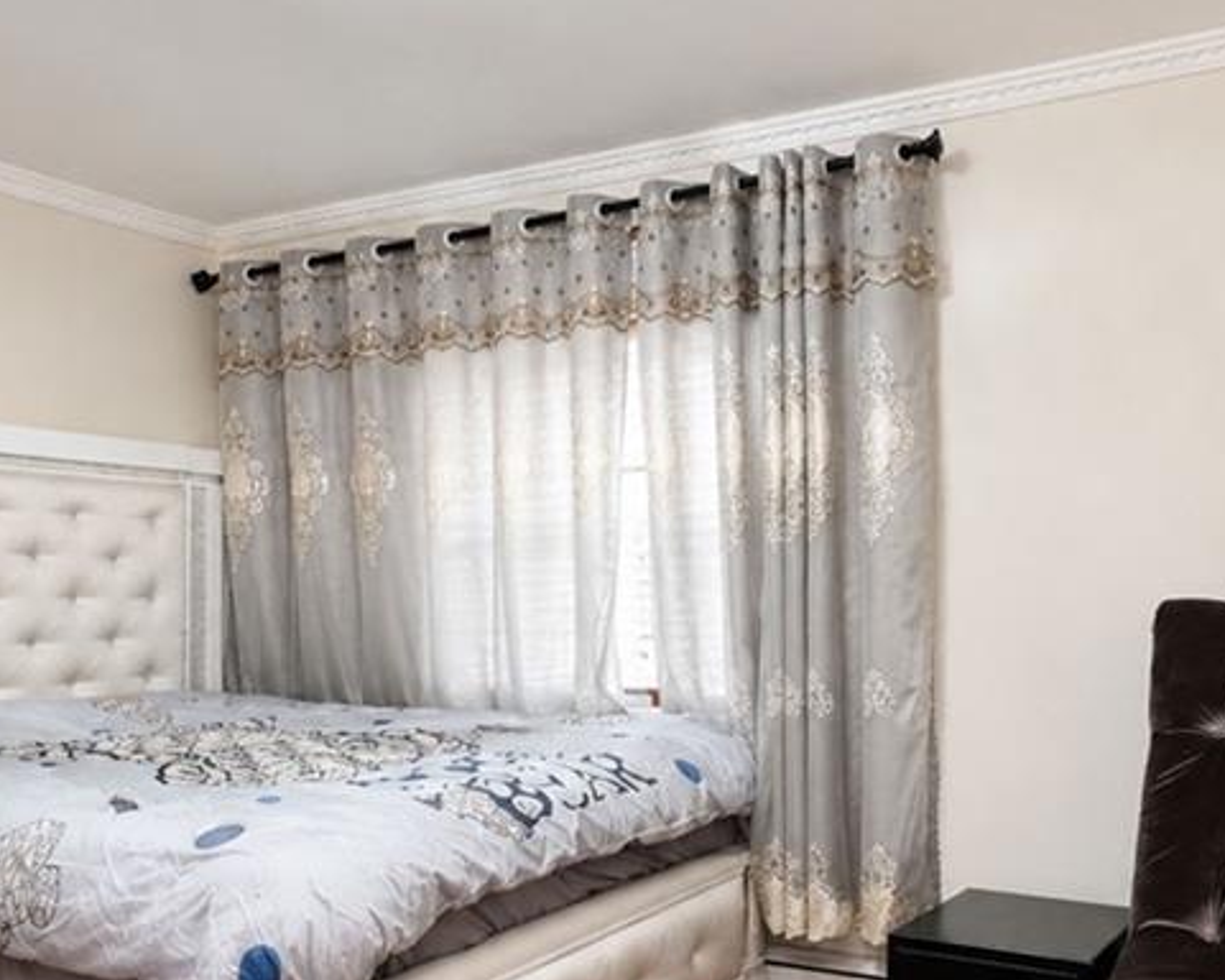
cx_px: 750
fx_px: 1088
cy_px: 610
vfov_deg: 48.1
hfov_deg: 58.2
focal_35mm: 30
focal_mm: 10
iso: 1600
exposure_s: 1/80
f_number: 7.1
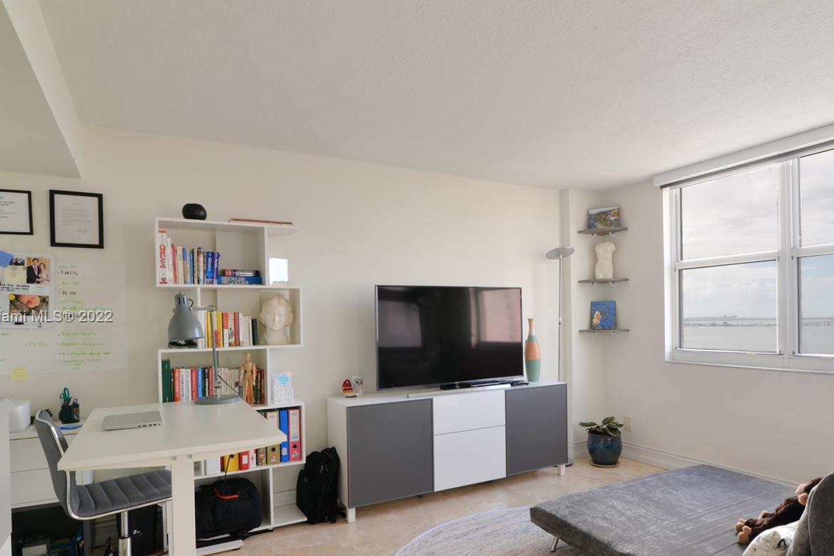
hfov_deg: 78.4
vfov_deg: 57.0
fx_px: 510
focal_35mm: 22
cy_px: 318
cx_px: 456
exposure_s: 1/1.3
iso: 100
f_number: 22
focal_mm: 16
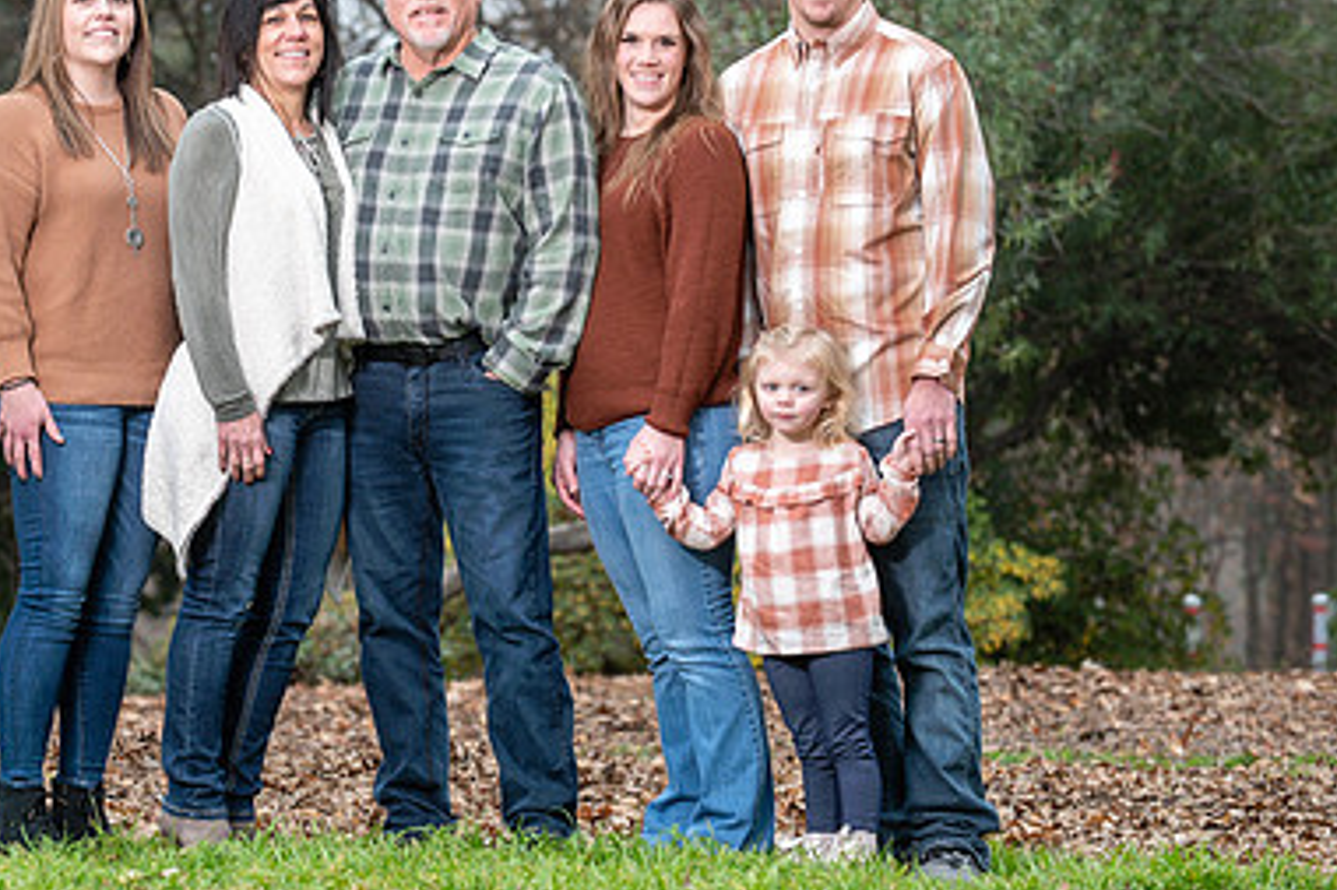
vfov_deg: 8.2
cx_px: 415
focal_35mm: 168
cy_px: 283
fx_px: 6236
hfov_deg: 12.2
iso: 200
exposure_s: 1/125
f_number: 4
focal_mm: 110
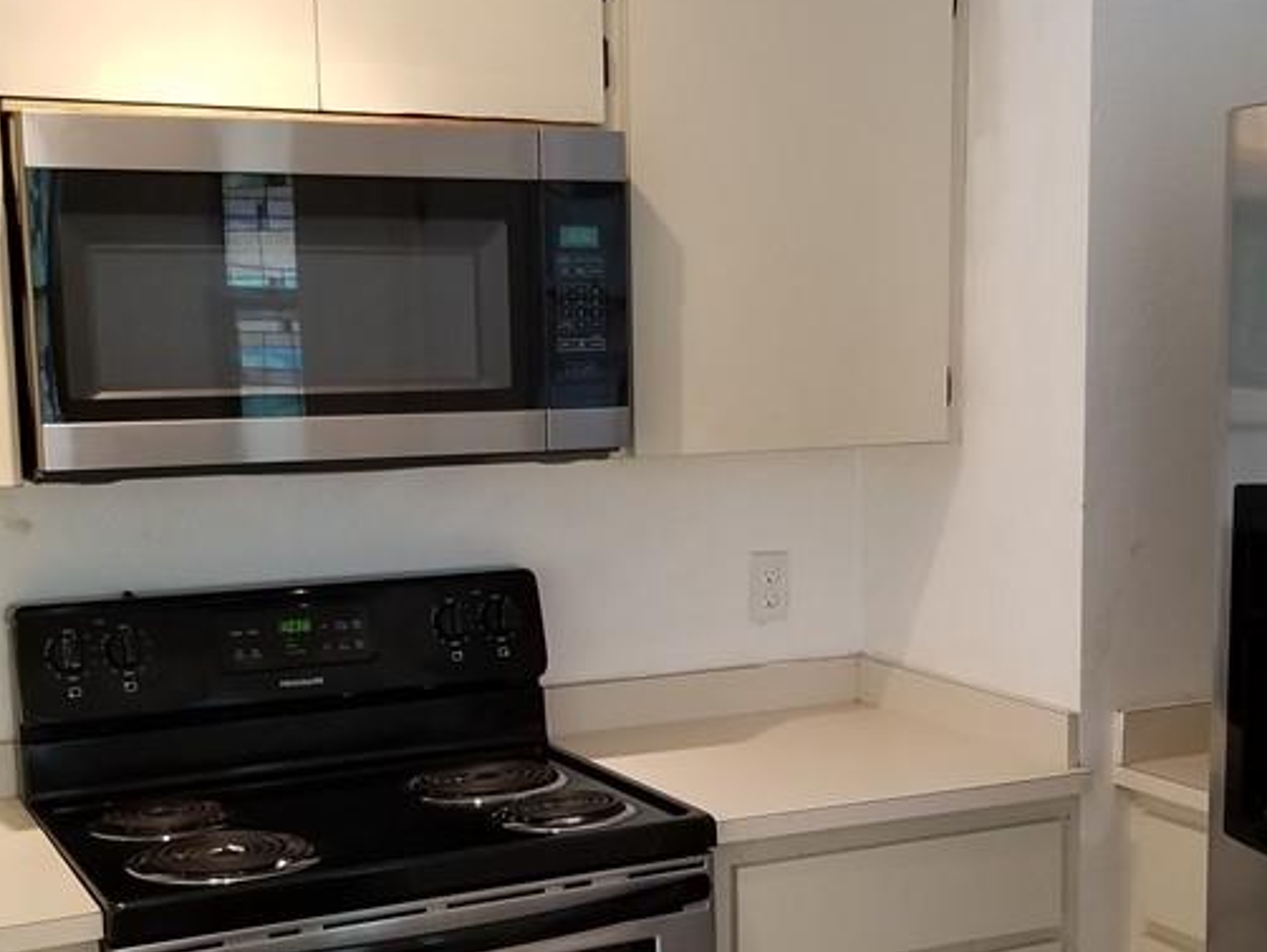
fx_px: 1941
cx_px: 626
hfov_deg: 36.2
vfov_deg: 27.4
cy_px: 629
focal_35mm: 53
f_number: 1.7
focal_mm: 4.3
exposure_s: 1/30
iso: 250
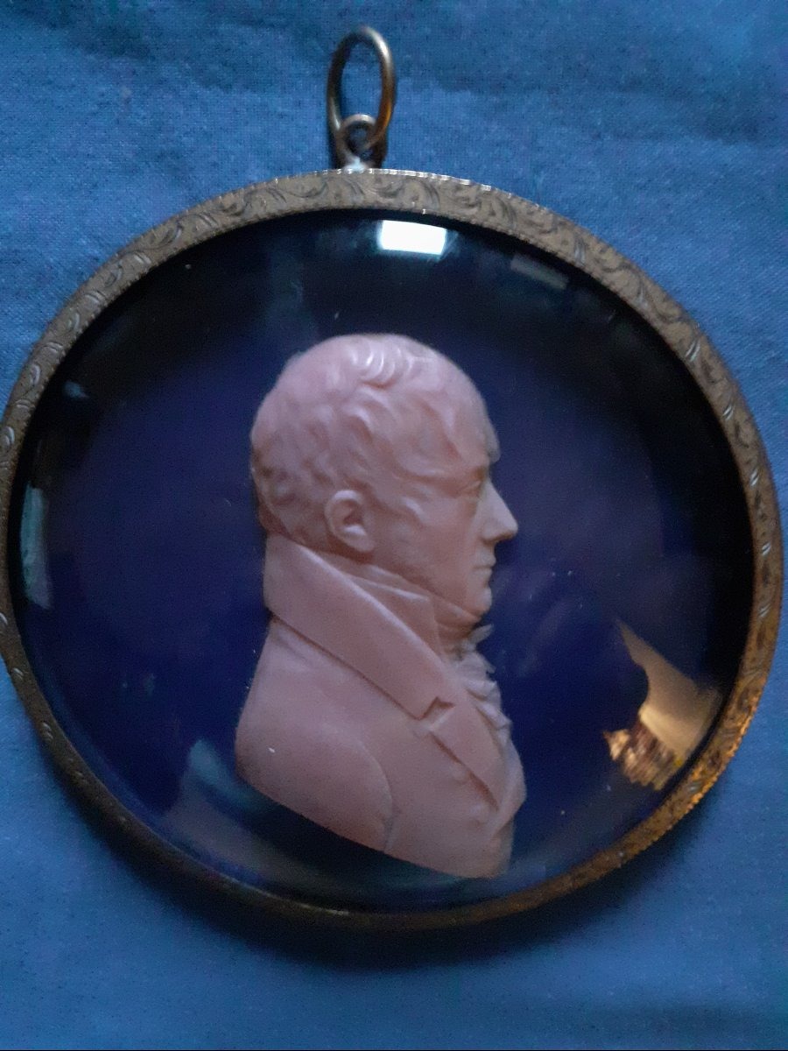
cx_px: 394
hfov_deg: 51.4
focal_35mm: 27
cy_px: 526
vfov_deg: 65.3
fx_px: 820
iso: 1250
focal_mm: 3.6
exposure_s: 1/14
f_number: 1.9
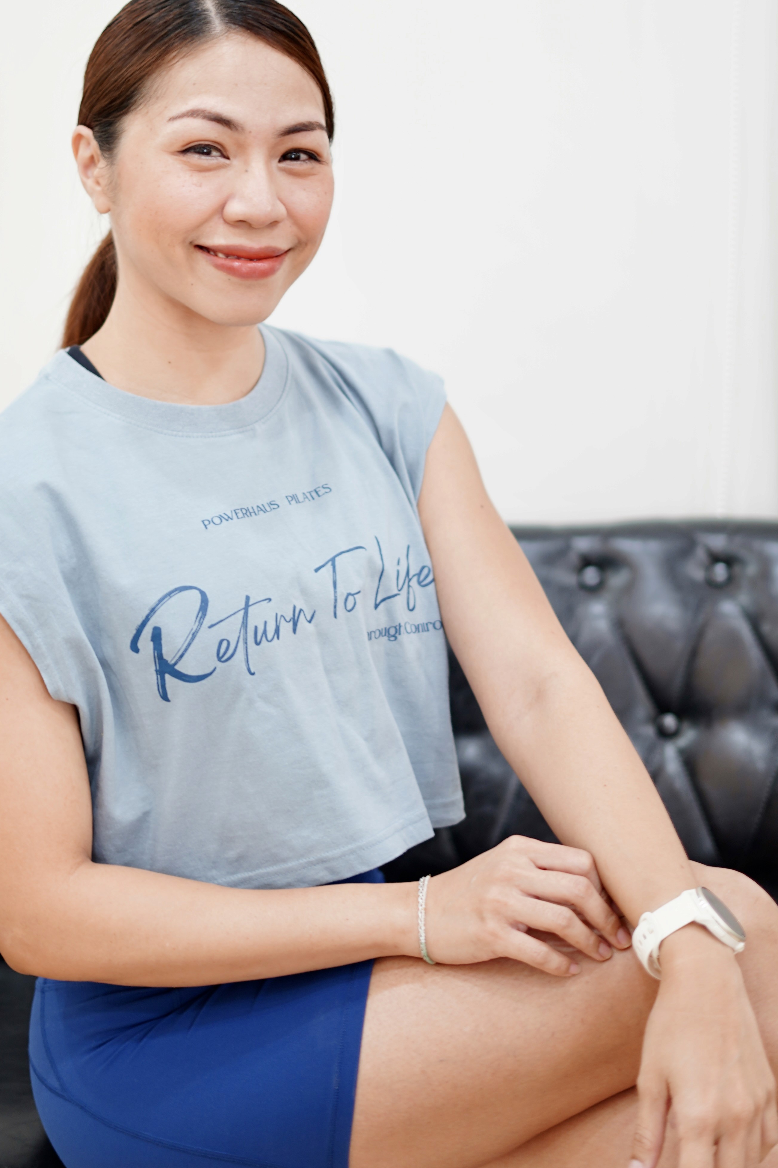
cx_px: 244
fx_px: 2496
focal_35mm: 77
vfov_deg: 26.1
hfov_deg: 17.7
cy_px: 352
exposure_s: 1/13
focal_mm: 50
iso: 100
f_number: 1.8
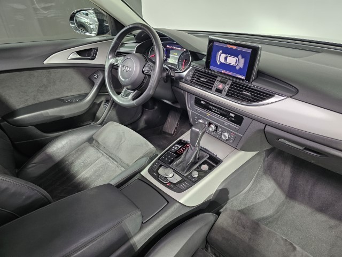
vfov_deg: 58.9
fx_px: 227
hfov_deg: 73.9
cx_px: 171
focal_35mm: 23
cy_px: 128
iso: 320
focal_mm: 6.3
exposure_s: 1/40
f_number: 1.7
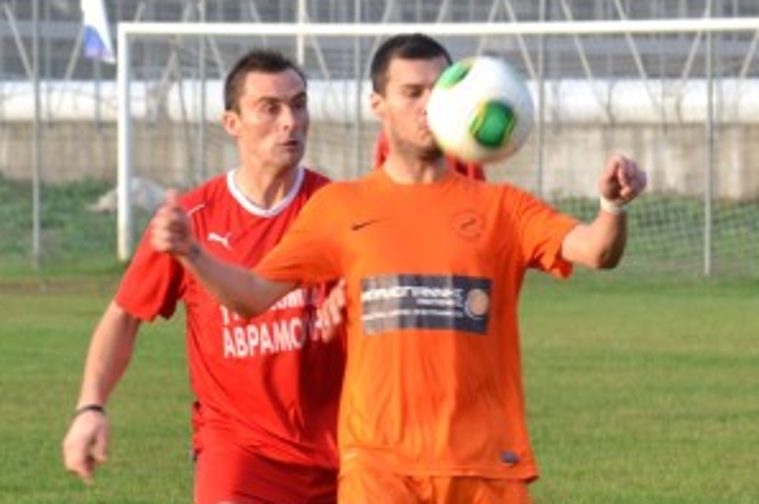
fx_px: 6041
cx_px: 396
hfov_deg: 7.2
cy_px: 406
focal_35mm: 287
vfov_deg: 4.8
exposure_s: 1/125
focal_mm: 86
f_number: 5.6
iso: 125
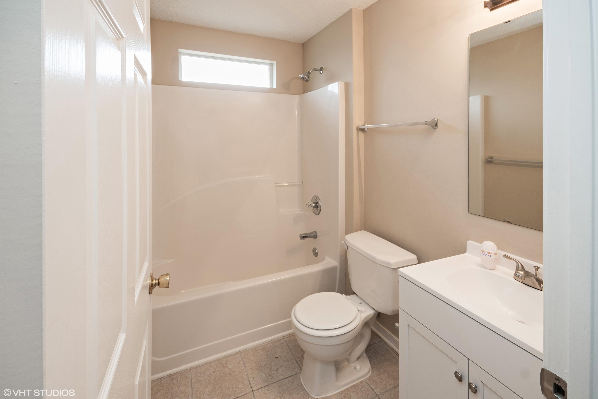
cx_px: 299
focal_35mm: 15
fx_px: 249
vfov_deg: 77.3
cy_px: 200
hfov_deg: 100.4
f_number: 8
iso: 100
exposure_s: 1/1.67
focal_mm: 10
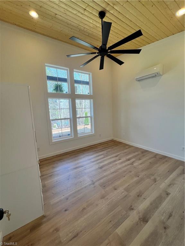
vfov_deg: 106.2
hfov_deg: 89.9
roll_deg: +1.5
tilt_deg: -7.5
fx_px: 93
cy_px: 123
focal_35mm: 13
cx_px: 92
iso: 50
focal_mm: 1.57
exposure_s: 1/120
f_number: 1.8
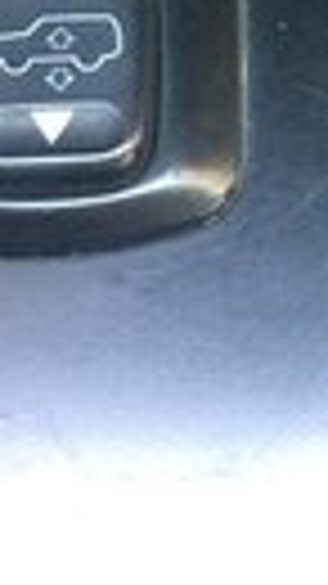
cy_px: -130
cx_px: 548
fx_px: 1873
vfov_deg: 16.9
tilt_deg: -60.5
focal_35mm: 121
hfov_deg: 9.6
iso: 125
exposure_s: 1/33
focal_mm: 4.15
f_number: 2.2
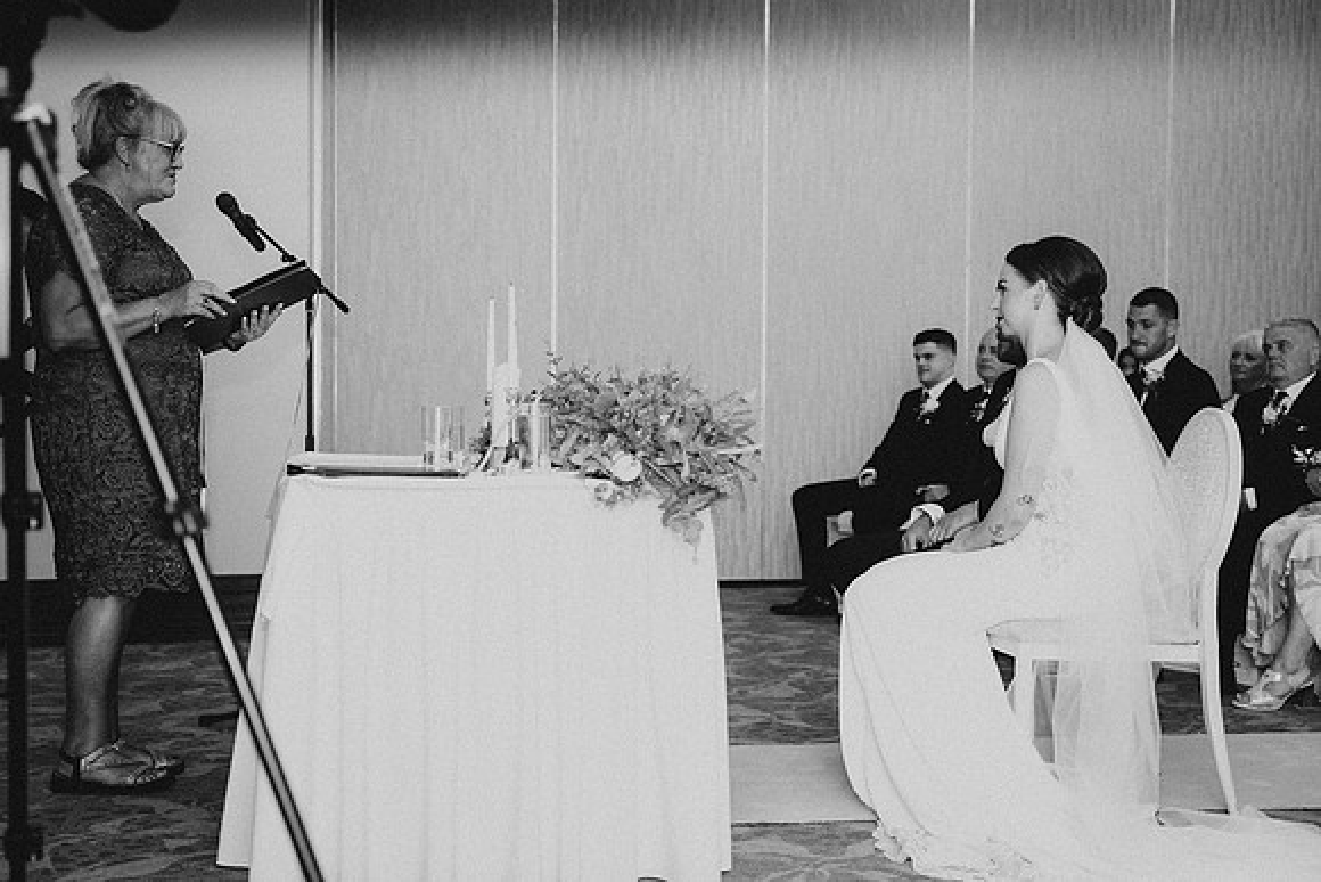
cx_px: 660
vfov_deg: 26.5
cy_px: 441
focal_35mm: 51
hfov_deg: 38.9
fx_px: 1872
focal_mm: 51
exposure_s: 1/250
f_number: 3.2
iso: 1600
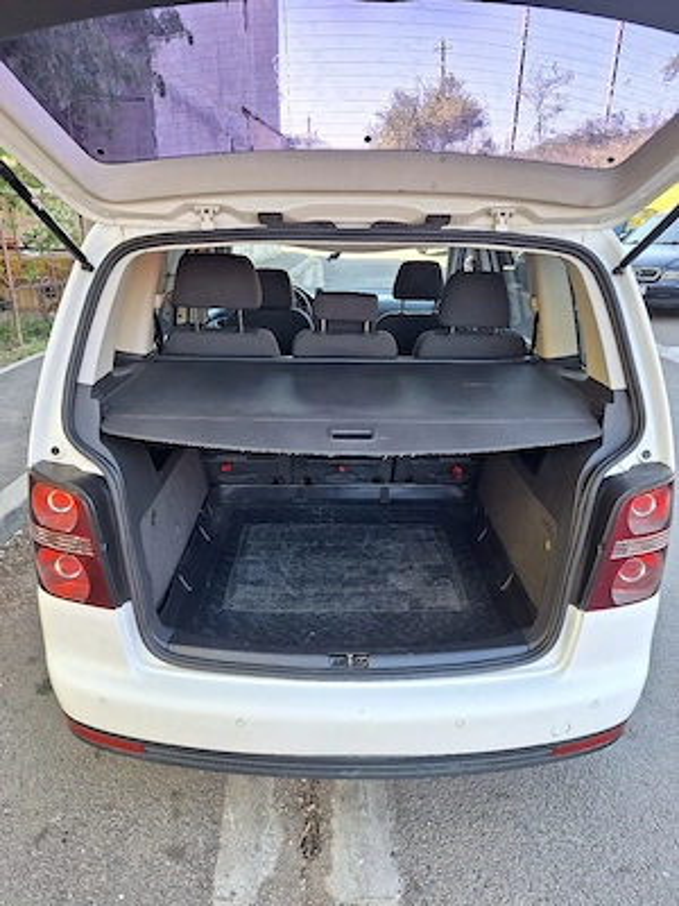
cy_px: 453
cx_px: 340
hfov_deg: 58.9
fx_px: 602
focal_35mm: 23
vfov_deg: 73.9
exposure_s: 1/161
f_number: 1.8
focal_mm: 5.54
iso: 40
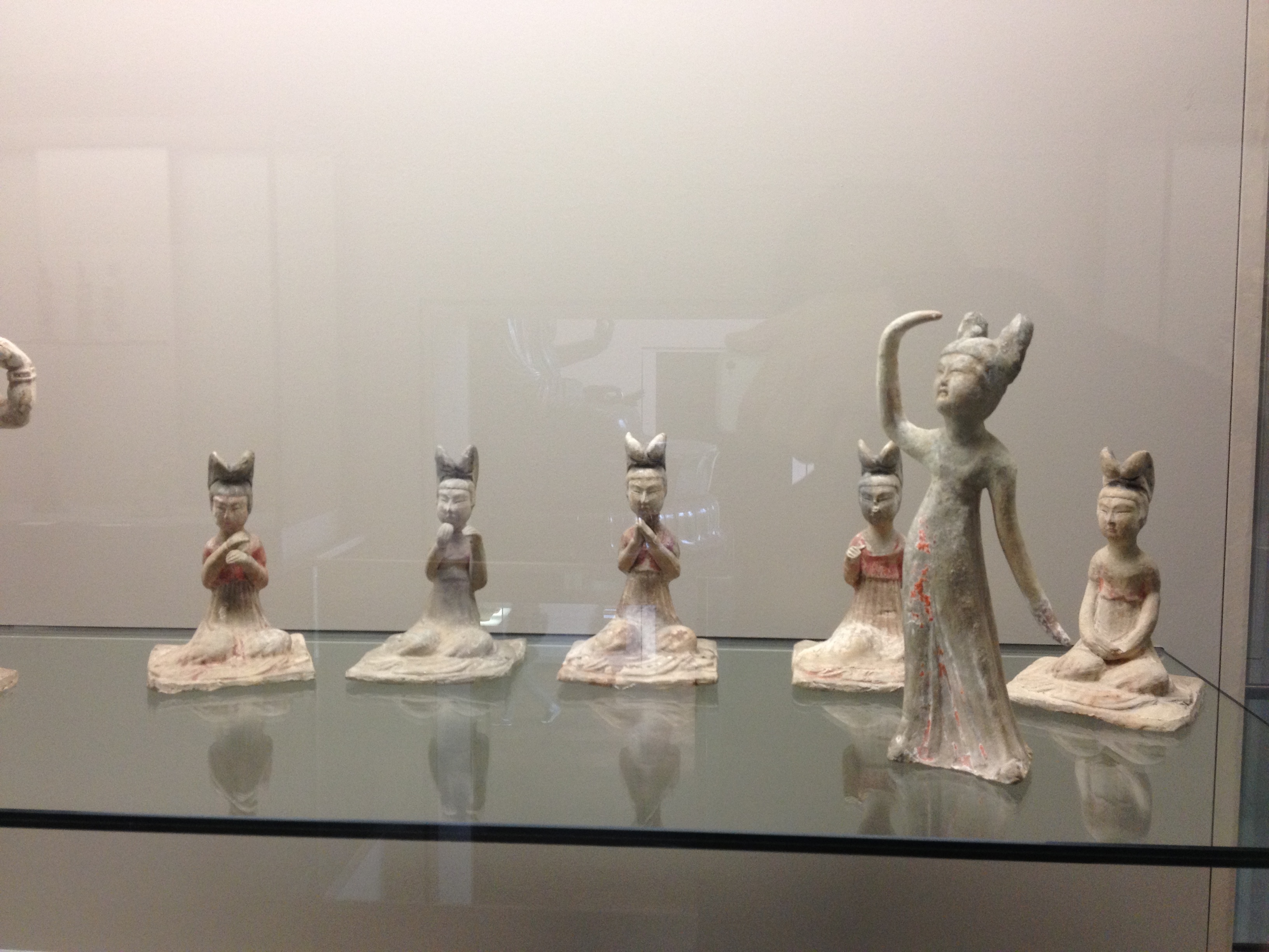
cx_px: 634
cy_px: 476
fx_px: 1283
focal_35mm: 35
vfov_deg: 40.7
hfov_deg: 52.6
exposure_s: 1/20
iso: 125
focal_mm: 4.28
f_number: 2.4
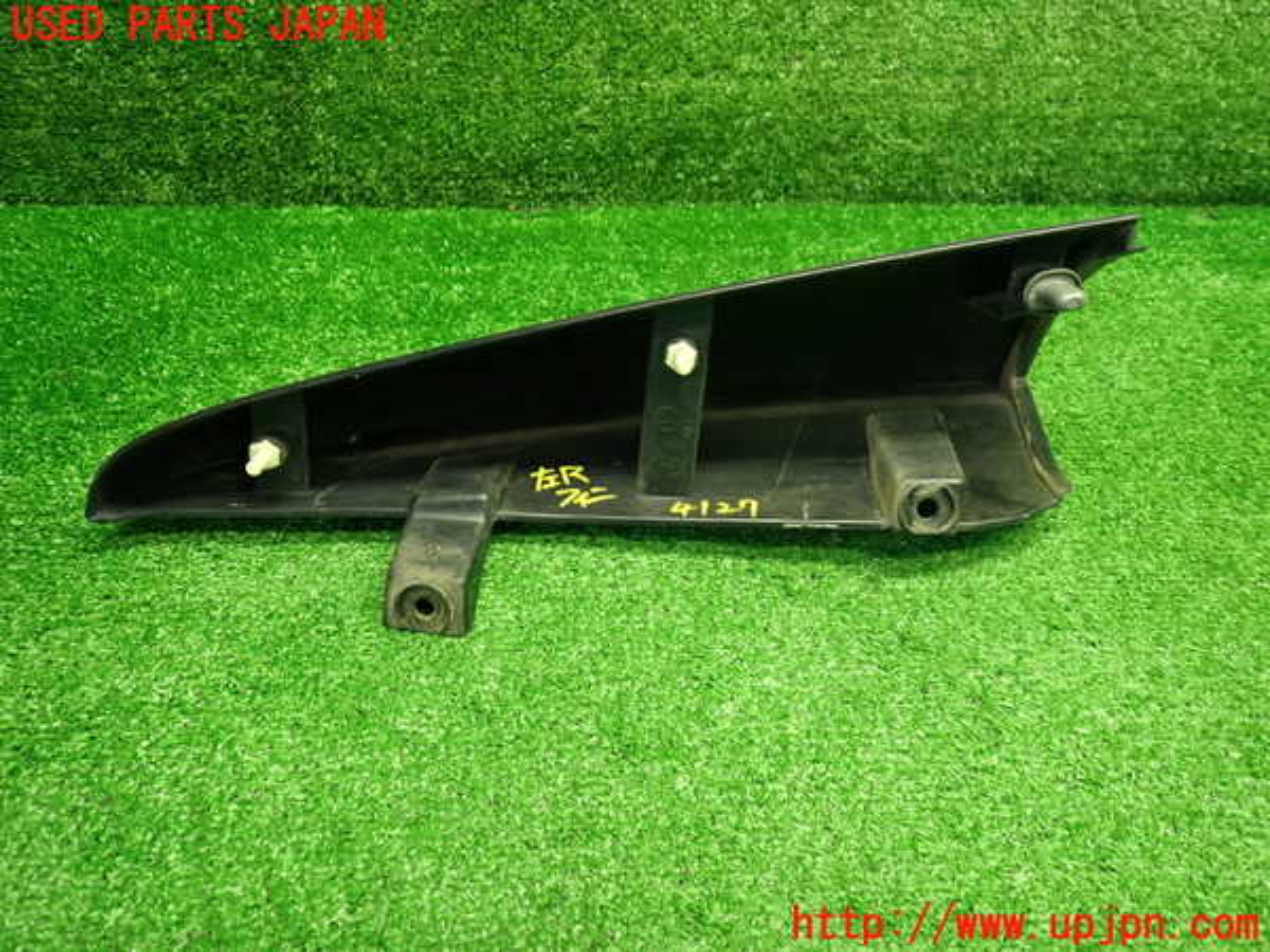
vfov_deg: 54.9
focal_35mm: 25
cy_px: 476
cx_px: 635
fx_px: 917
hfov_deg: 69.4
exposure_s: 1/30
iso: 250
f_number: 2
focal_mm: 4.5
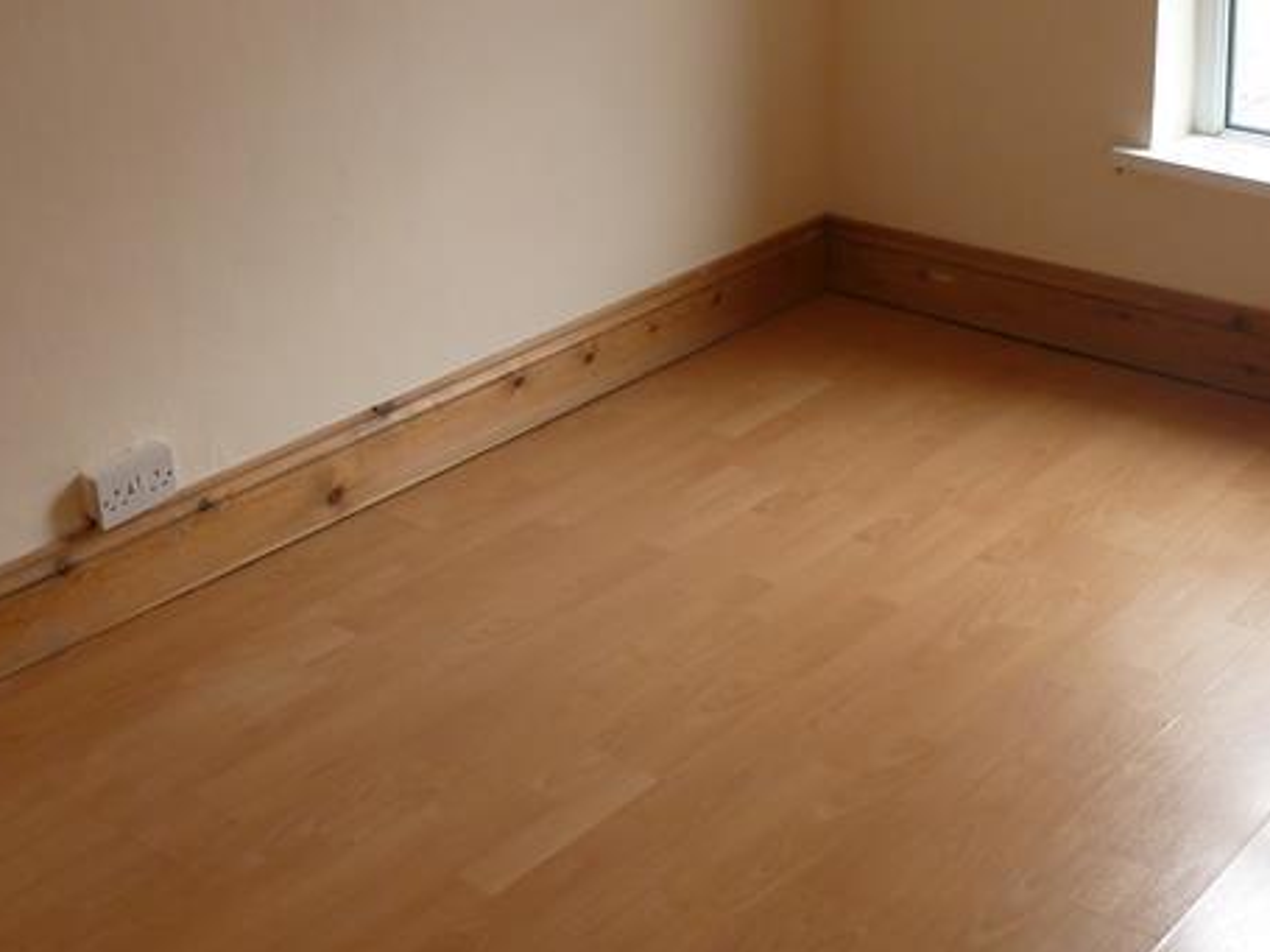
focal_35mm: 54
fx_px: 1981
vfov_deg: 26.2
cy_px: 109
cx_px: 509
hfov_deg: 35.4
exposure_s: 1/60
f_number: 3.3
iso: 100
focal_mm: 4.3
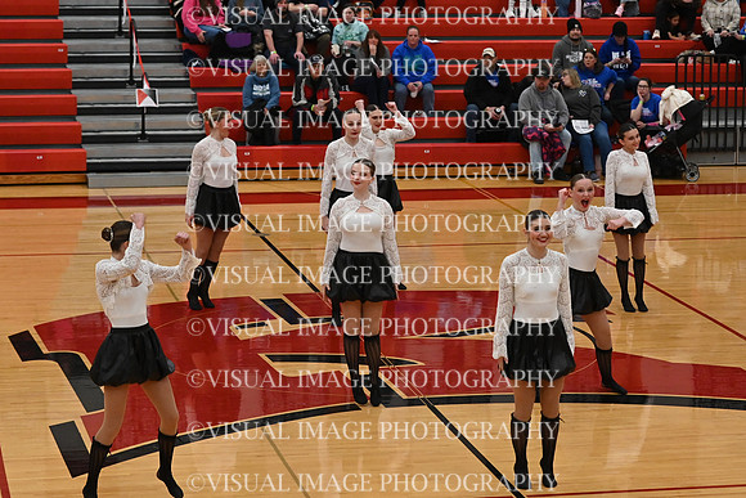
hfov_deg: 19.5
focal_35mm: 105
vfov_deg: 13.0
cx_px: 373
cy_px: 249
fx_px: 2176
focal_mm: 70
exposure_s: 1/400
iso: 5000
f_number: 4
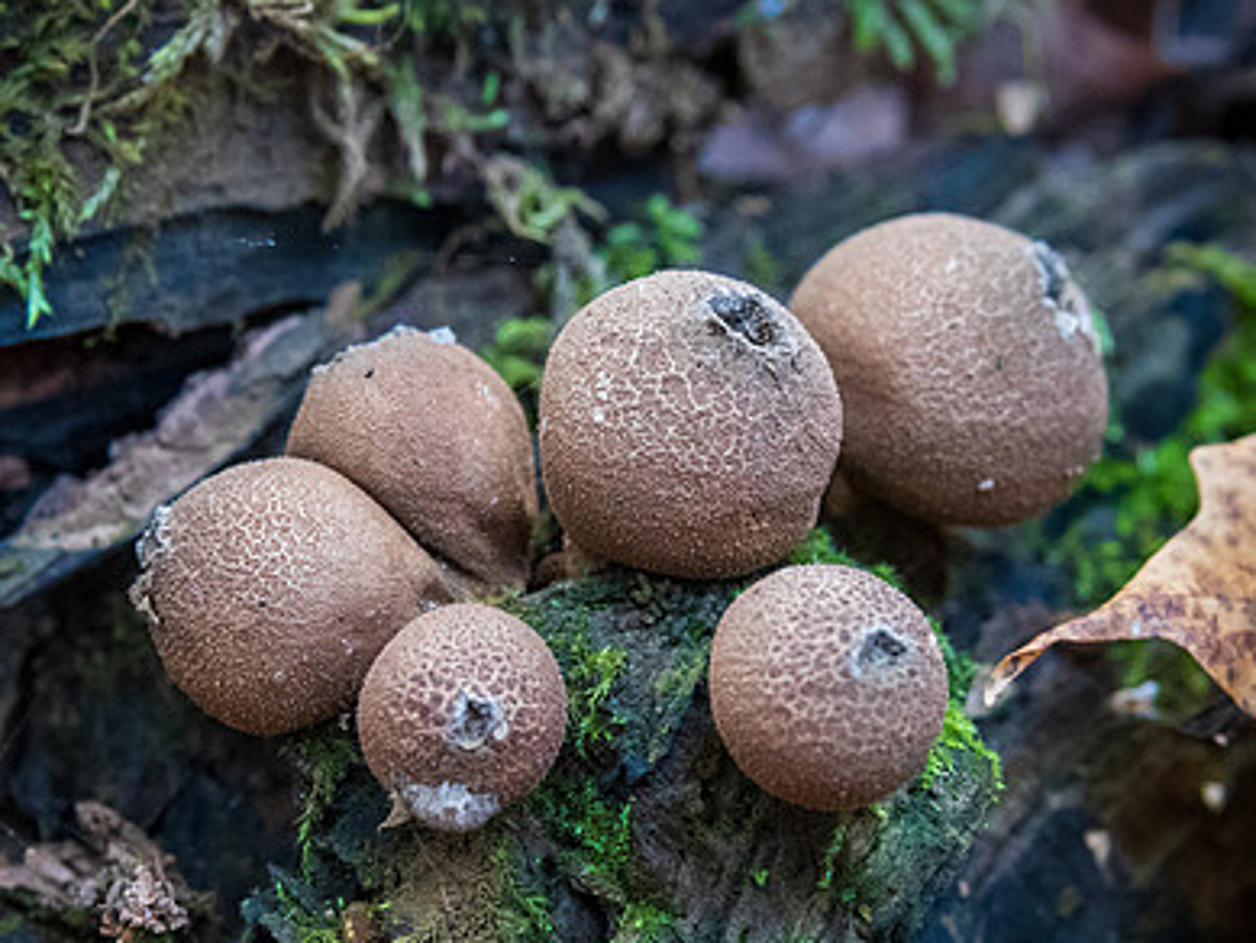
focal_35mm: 219
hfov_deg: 9.0
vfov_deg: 6.8
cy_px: 592
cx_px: 711
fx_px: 7949
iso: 5600
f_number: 8
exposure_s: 1/100
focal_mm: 122
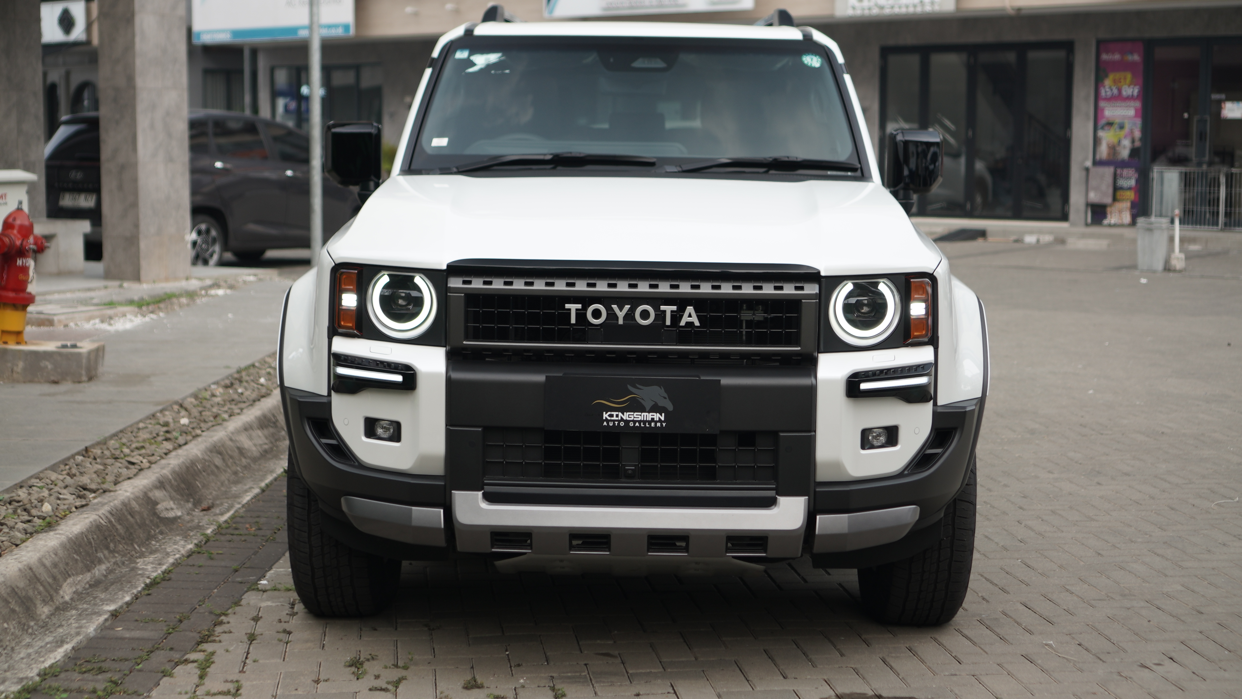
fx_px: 1811
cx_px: 624
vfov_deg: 21.8
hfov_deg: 37.8
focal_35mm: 55
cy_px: 350
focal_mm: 35
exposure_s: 1/100
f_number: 2.5
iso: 100
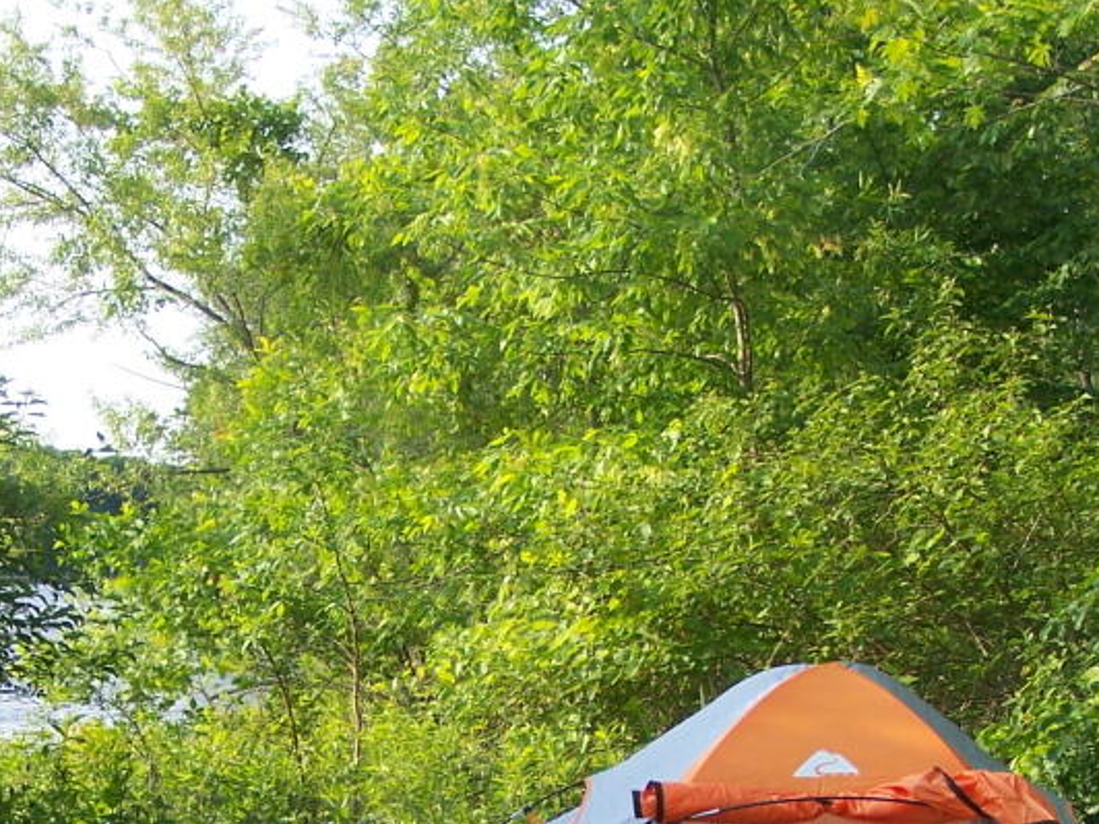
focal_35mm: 77
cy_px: 791
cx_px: 461
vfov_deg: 18.7
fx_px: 2445
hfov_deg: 25.3
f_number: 2.8
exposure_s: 1/400
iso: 80
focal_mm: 6.7
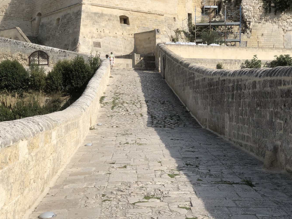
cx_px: 140
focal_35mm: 62
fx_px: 523
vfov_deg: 23.6
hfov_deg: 31.2
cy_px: 120
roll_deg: +0.9
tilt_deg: -1.9
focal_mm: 6
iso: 16
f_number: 2.4
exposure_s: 1/1389
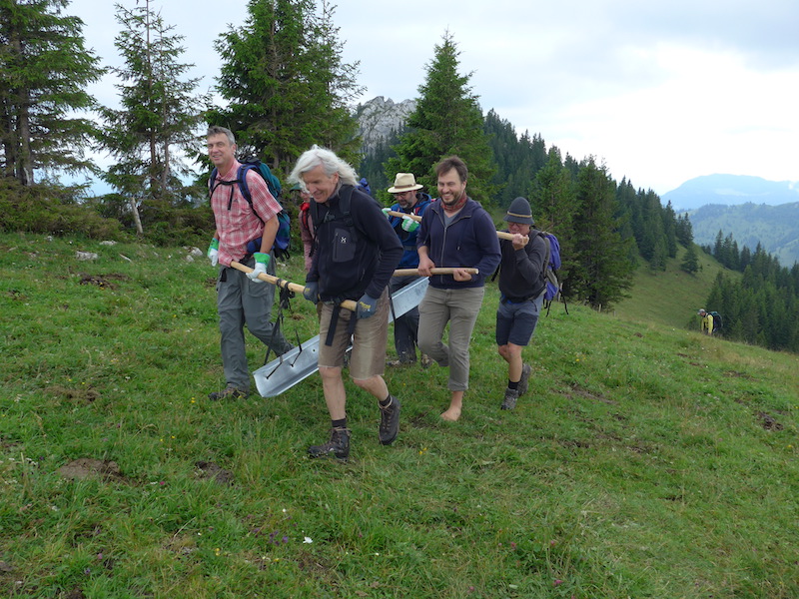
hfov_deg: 61.7
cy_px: 300
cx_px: 400
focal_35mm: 29
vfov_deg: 48.2
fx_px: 669
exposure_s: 1/250
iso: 80
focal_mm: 6
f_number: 2.8
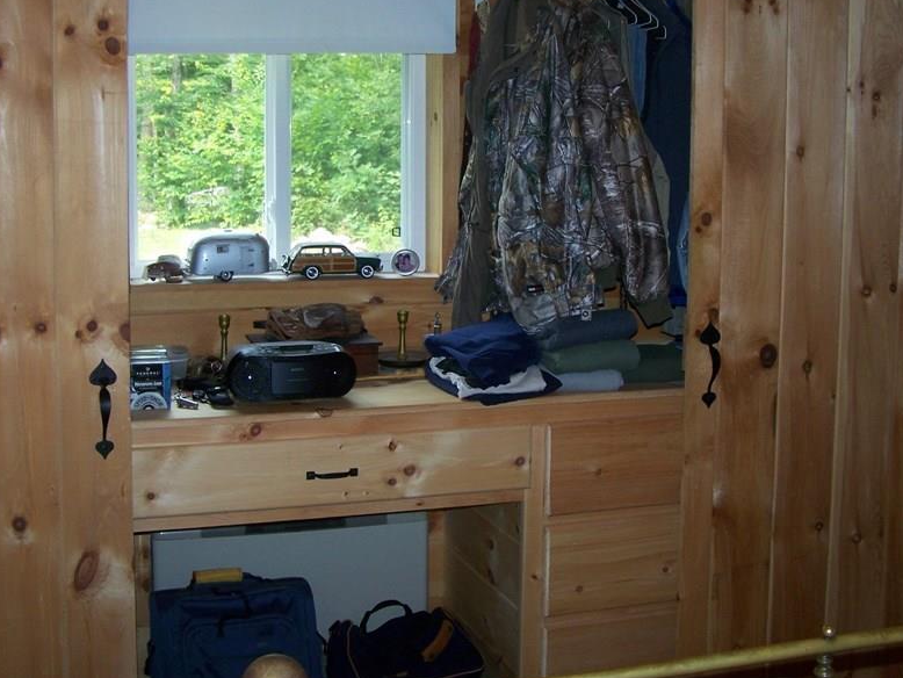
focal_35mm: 50
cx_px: 453
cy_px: 303
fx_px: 1305
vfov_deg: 29.1
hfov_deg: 38.2
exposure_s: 1/60
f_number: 2.8
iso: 80
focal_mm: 6.3
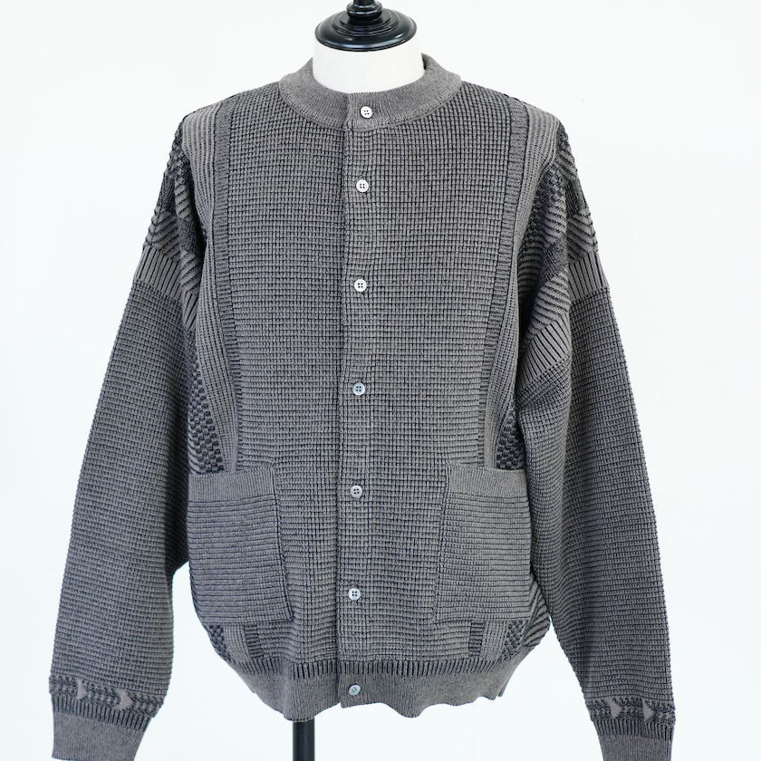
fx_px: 1418
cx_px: 378
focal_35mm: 57
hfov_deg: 30.0
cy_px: 378
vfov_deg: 30.0
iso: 1000
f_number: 5.6
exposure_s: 1/30
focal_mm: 44
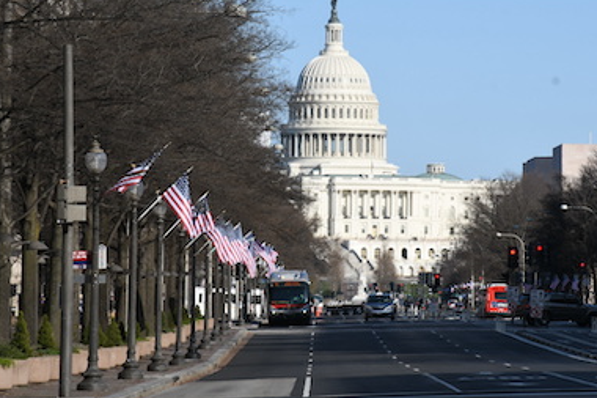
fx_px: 4575
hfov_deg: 7.5
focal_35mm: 276
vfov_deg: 5.0
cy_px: 166
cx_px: 379
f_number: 11
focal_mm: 140
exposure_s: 1/200
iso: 100
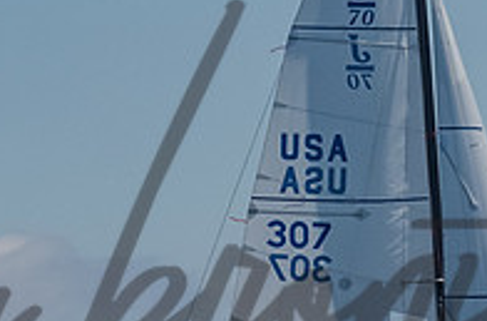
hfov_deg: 2.4
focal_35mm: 868
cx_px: 102
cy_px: 454
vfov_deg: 1.6
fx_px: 11695
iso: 640
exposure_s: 1/1600
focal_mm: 135
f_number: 14
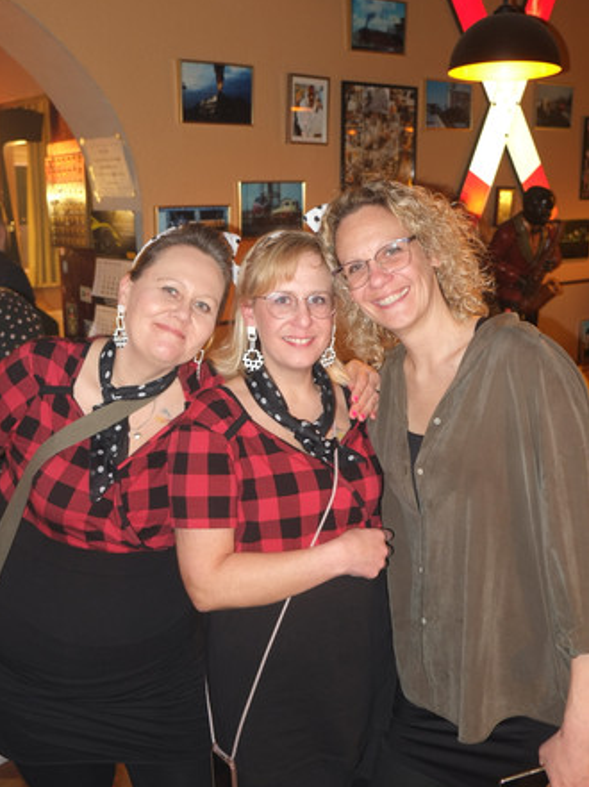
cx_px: 294
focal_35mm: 36
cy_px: 350
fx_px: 818
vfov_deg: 51.3
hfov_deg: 39.6
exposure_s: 1/15
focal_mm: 22.3
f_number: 3.2
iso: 800
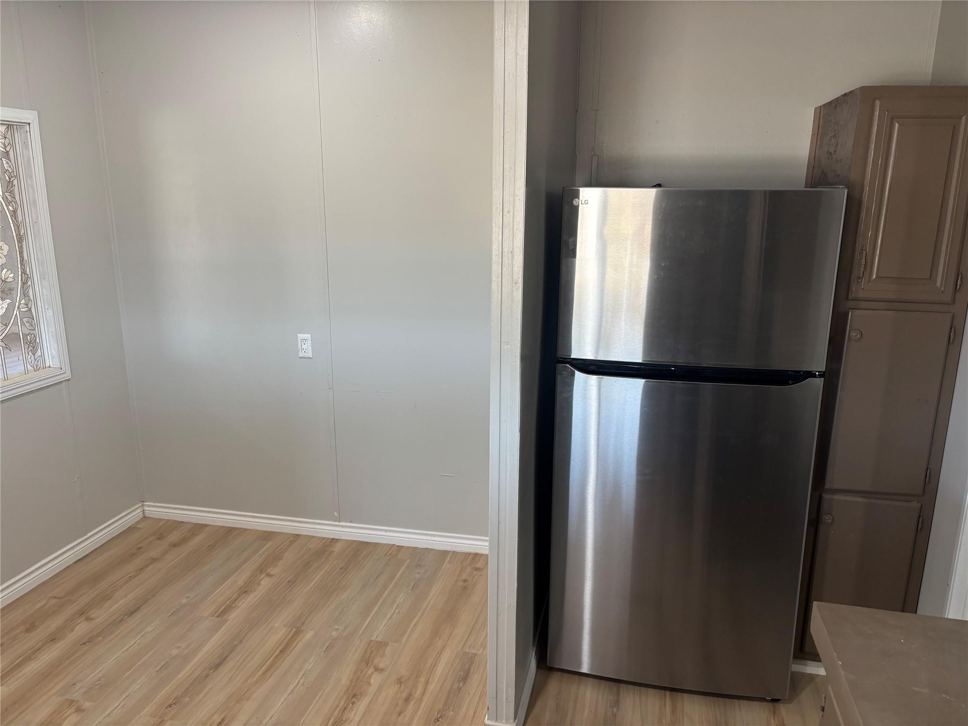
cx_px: 484
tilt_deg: -12.7
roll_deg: +0.1
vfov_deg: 53.1
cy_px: 363
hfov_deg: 67.3
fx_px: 727
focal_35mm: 26
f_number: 1.6
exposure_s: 1/60
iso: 100
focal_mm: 5.96
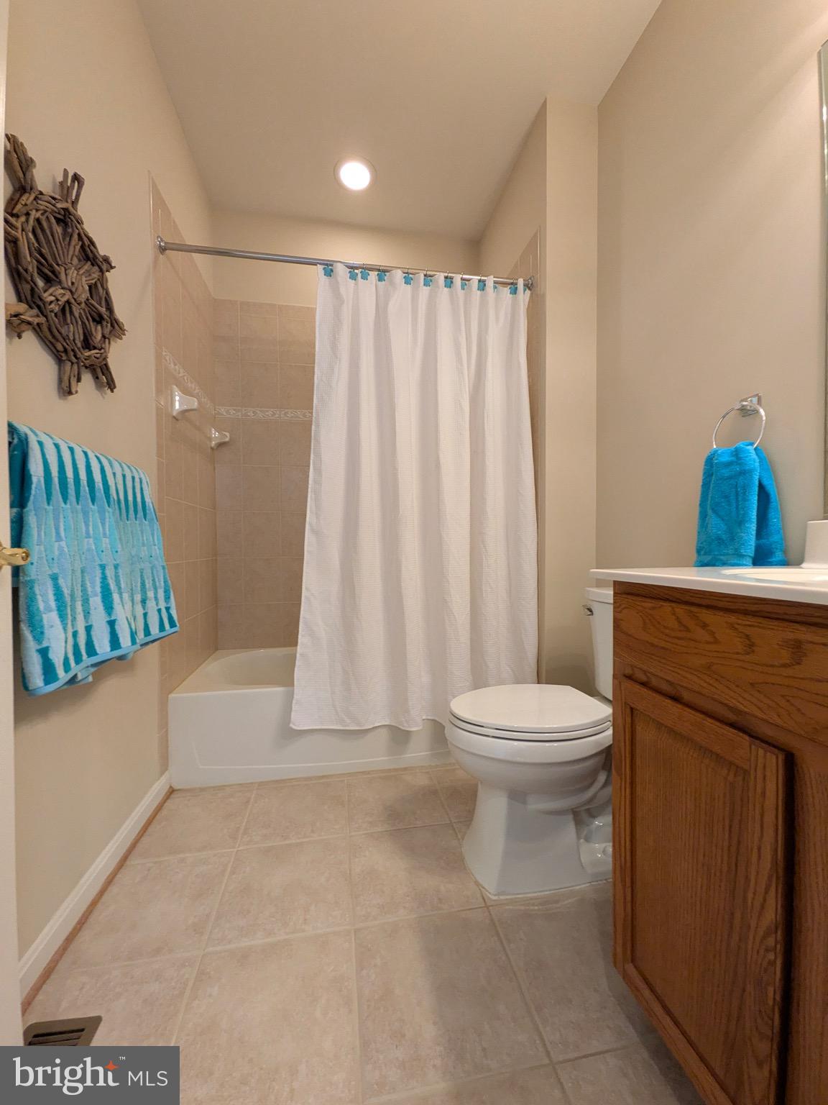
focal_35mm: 14
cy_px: 552
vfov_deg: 102.1
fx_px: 446
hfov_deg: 85.7
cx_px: 414
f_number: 2.2
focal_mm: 1.85
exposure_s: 1/40
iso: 173
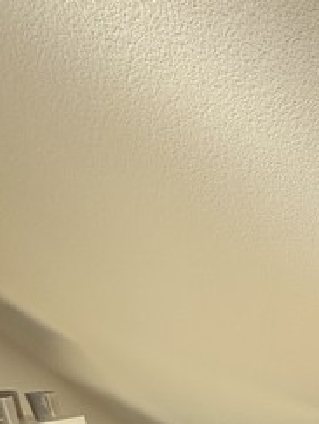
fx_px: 502
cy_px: 580
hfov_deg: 26.8
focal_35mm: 41
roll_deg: -0.2
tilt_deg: -24.3
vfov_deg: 31.8
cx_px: 459
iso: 80
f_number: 2.2
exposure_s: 1/99
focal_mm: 2.22
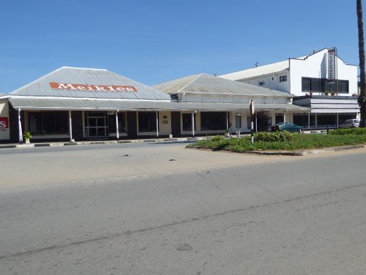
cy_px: 146
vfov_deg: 39.7
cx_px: 189
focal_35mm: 36
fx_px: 381
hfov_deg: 51.3
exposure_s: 1/1000
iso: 80
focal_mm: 5.4
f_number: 3.5
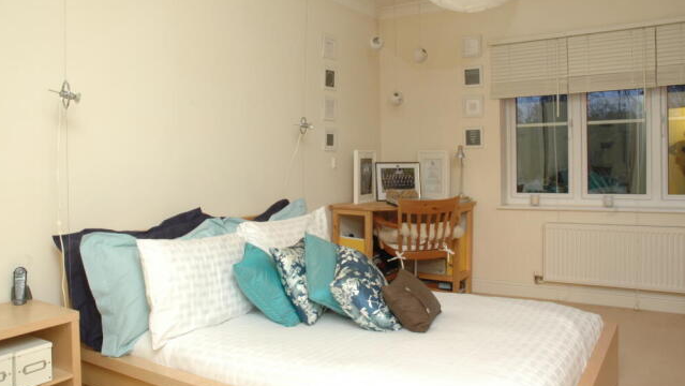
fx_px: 527
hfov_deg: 66.0
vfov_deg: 40.1
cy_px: 162
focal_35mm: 29
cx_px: 342
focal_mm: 18
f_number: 11
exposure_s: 8
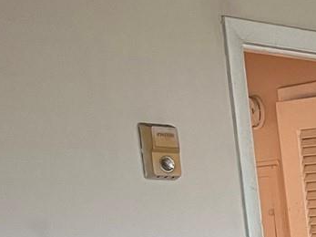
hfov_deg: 14.0
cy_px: 528
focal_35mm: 120
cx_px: 618
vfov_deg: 10.9
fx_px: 1095
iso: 200
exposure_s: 1/60
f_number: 1.6
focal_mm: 5.1
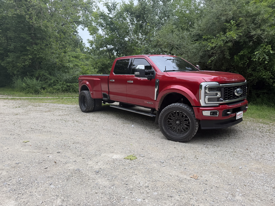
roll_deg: +1.5
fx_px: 191
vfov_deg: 56.8
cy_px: 103
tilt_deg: -6.1
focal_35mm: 24
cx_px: 138
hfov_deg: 71.6
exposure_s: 1/559
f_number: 1.78
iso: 80
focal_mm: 6.76
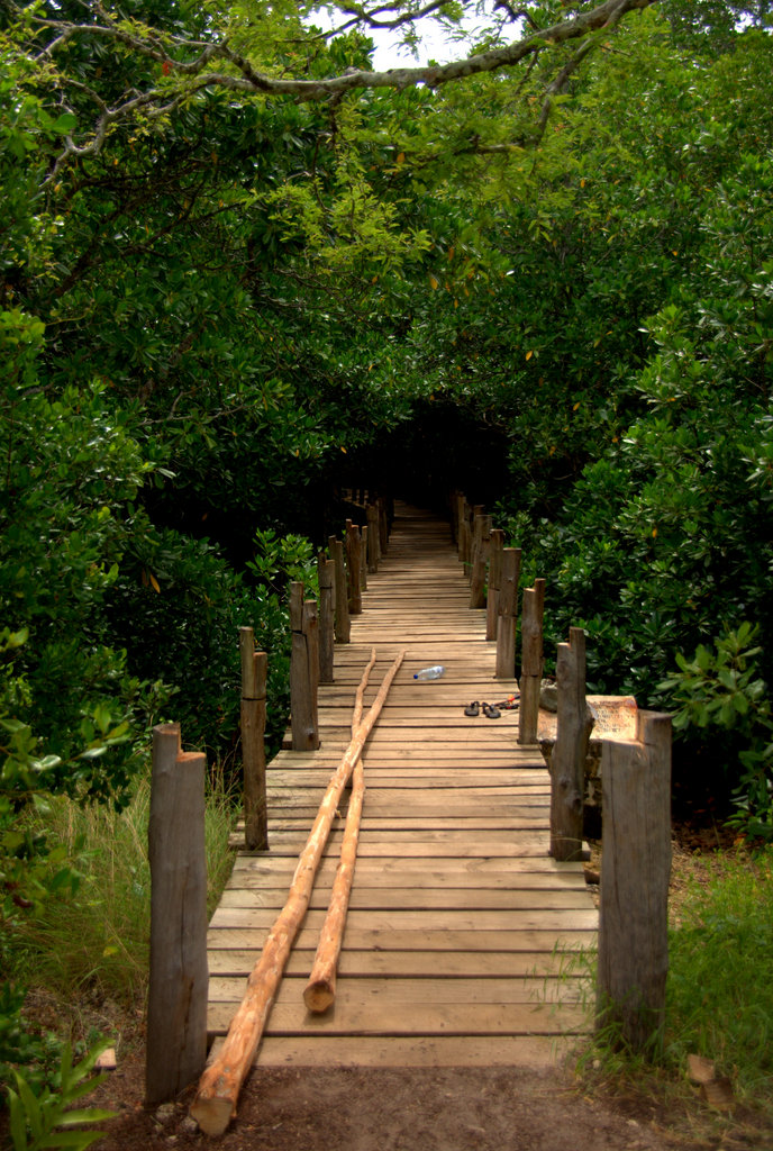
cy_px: 576
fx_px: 1377
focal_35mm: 43
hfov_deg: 31.3
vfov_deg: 45.3
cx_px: 386
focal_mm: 29.38
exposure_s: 1/500
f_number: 4
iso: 100
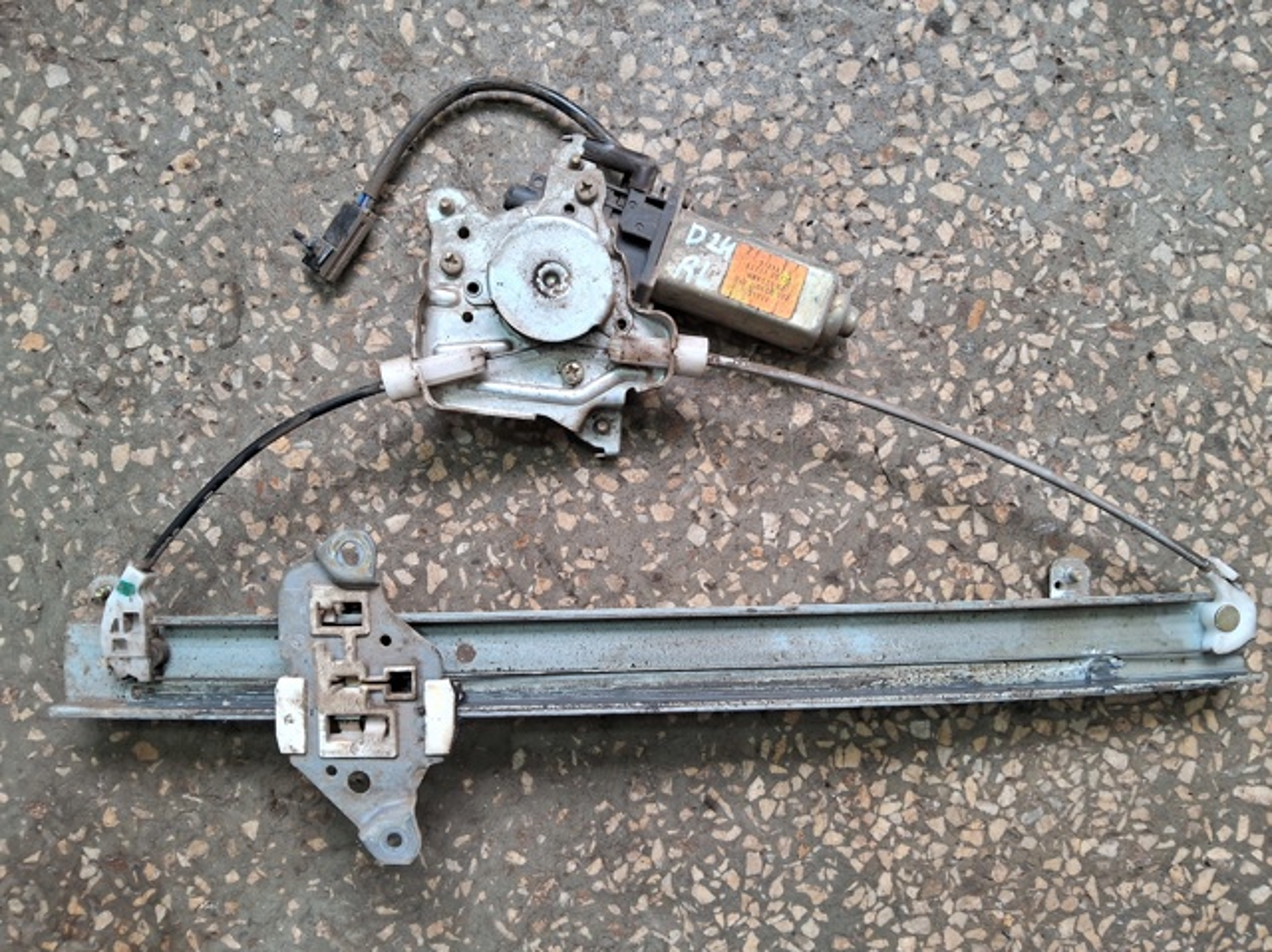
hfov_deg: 67.3
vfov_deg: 53.0
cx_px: 636
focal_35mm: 26
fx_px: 955
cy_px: 476
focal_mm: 3.98
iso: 250
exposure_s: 1/50
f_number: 1.8
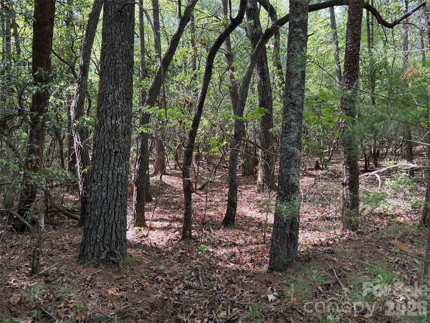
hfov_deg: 71.6
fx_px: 298
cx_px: 215
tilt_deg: +2.9
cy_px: 162
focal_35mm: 24
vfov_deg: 56.8
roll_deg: +0.1
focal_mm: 6.76
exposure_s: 1/148
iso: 64
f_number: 1.78
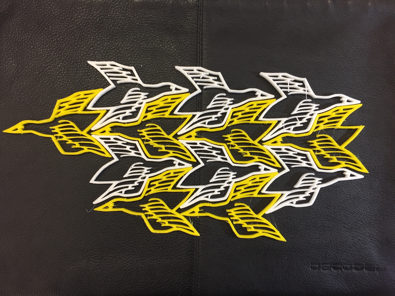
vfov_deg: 48.2
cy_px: 148
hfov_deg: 61.7
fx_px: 331
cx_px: 198
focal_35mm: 29
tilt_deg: -88.4
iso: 100
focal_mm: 4.15
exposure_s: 1/33
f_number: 2.2
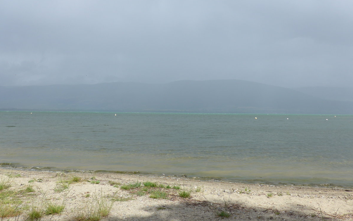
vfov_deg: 40.5
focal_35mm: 31
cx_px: 177
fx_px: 298
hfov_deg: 61.2
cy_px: 92
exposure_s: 1/1600
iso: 80
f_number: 2.8
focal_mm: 6
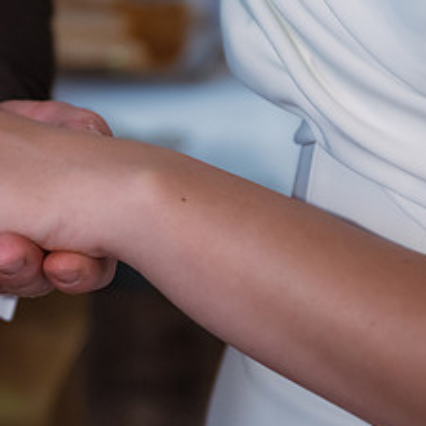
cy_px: 145
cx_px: -184
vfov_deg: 10.9
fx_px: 2228
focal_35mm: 160
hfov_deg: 10.6
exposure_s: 1/200
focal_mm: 48
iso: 1600
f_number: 2.8
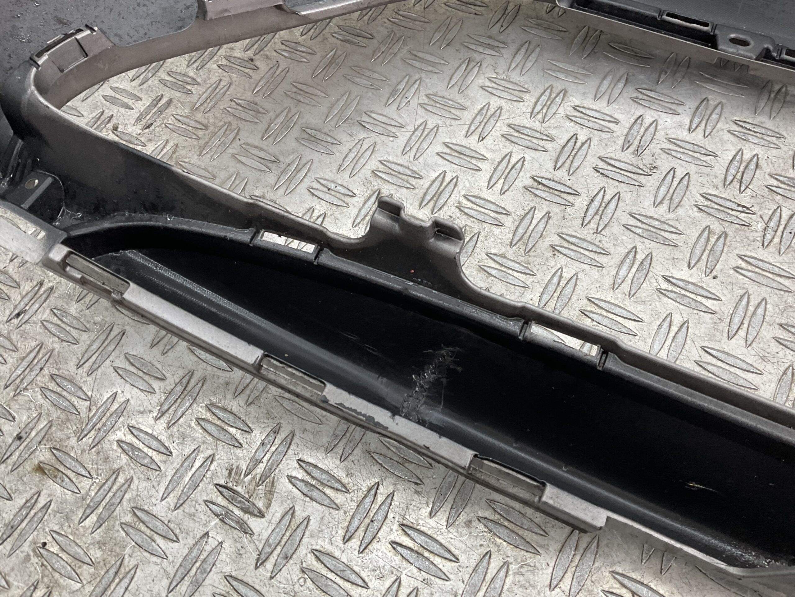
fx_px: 666
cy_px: 298
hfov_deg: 61.7
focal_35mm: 29
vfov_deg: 48.2
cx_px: 398
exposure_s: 1/100
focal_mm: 3
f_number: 1.8
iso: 32
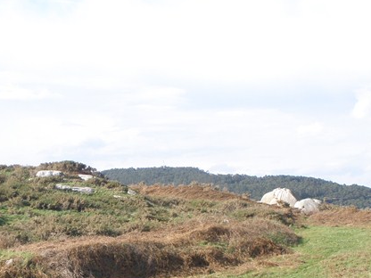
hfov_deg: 24.5
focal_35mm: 79
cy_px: 208
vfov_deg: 18.5
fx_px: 847
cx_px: 103
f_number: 5.6
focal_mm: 6.3
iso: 80
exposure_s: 1/200
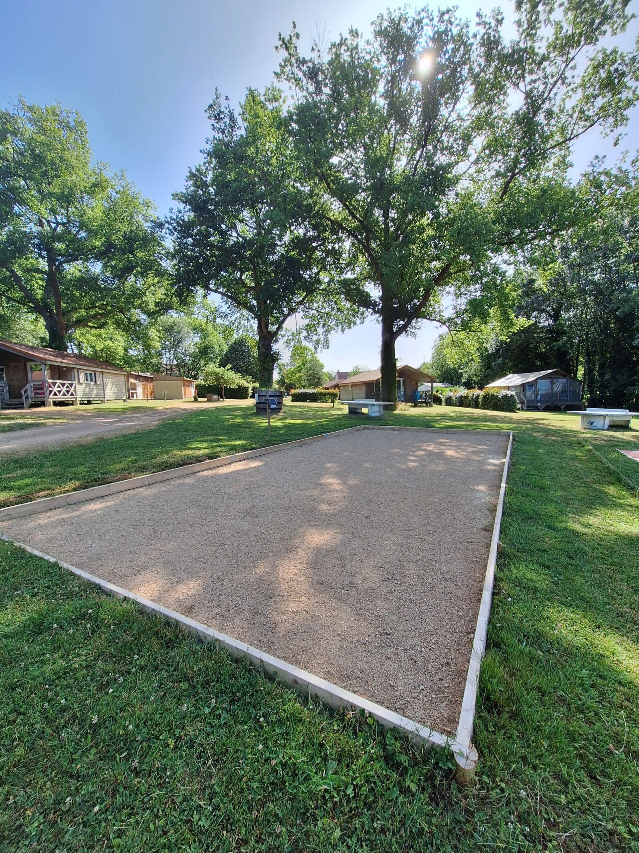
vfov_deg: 106.2
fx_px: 320
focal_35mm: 13
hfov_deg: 89.9
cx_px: 320
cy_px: 426
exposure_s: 1/841
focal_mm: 1.74
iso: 40
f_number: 2.2
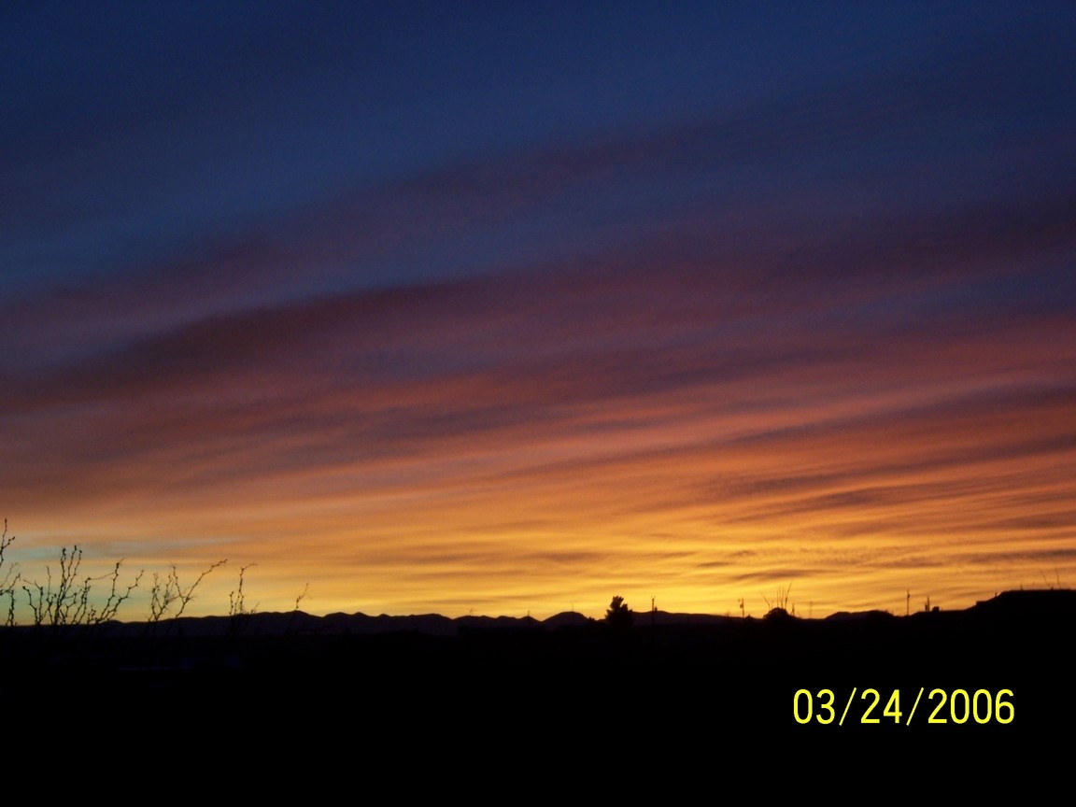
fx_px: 2269
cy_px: 404
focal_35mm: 73
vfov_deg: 20.2
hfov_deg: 26.7
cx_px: 538
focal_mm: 12.1
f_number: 4.3
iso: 80
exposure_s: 1/90
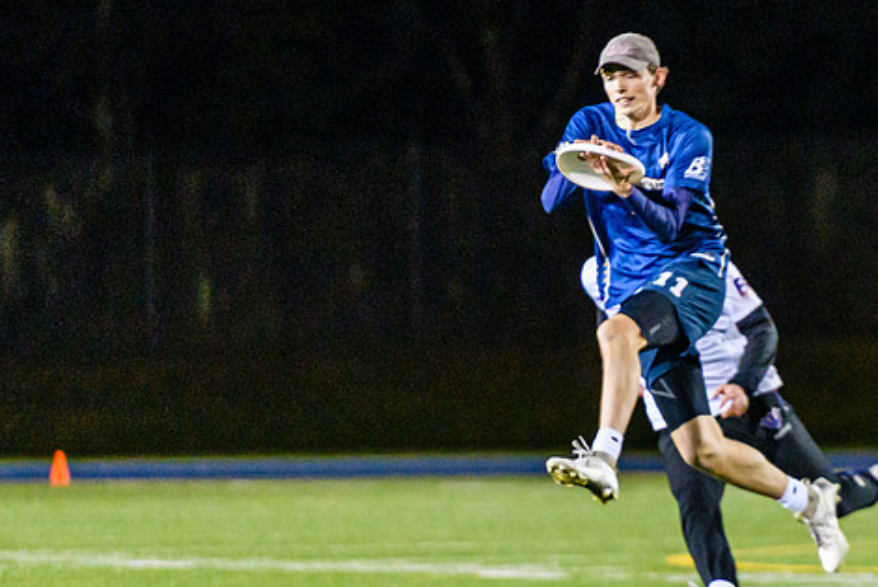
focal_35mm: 564
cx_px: 738
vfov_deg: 2.4
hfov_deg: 3.7
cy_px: 346
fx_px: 13768
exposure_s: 1/800
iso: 3200
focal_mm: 200
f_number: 3.2
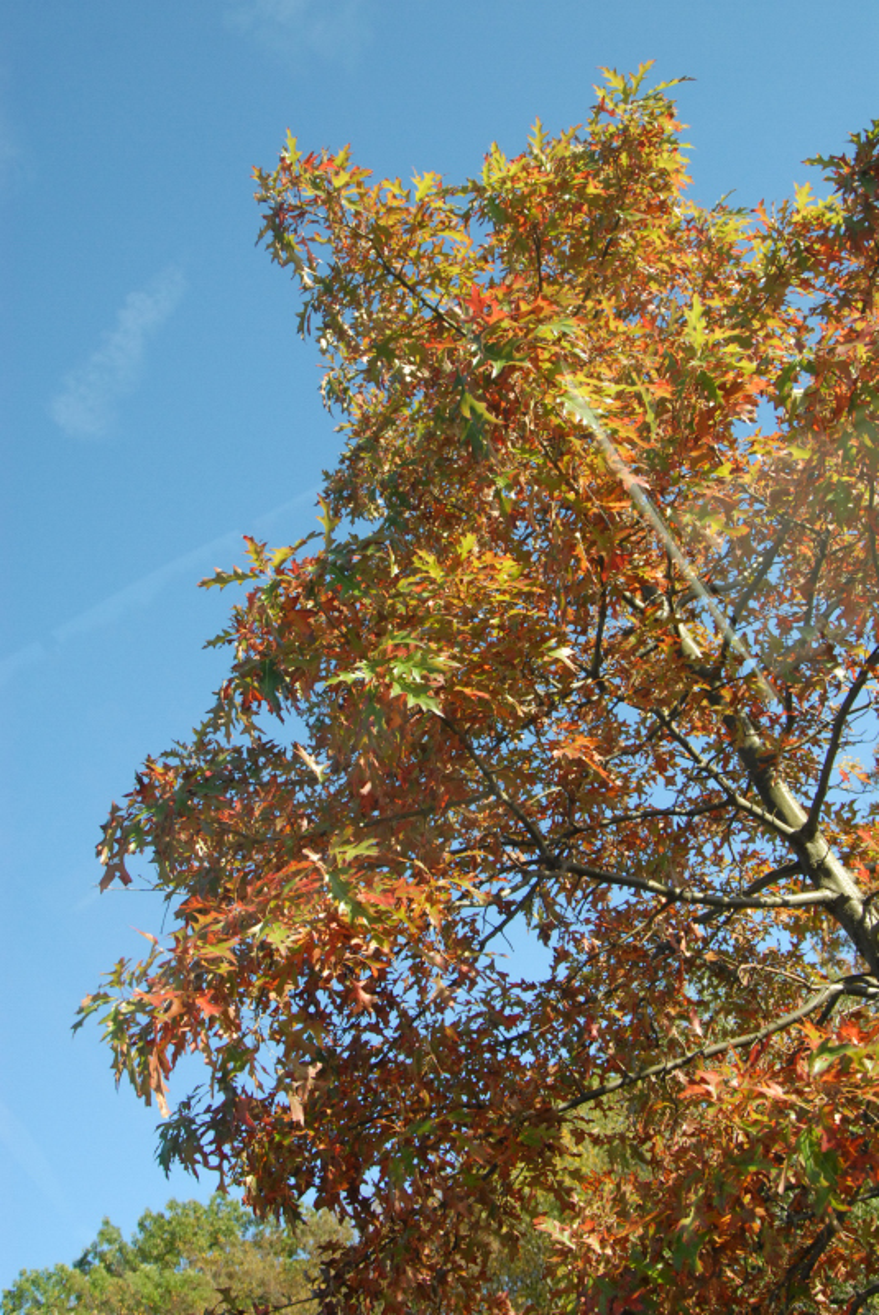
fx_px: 1316
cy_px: 658
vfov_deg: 53.1
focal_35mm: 36
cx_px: 440
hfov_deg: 36.9
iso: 800
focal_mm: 24
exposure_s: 1/160
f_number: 6.3
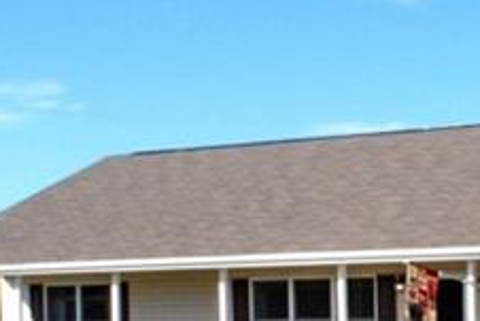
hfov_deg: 14.8
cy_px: 351
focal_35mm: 136
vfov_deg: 10.0
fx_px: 1814
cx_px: 465
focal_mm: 20
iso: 800
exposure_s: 1/100
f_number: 25
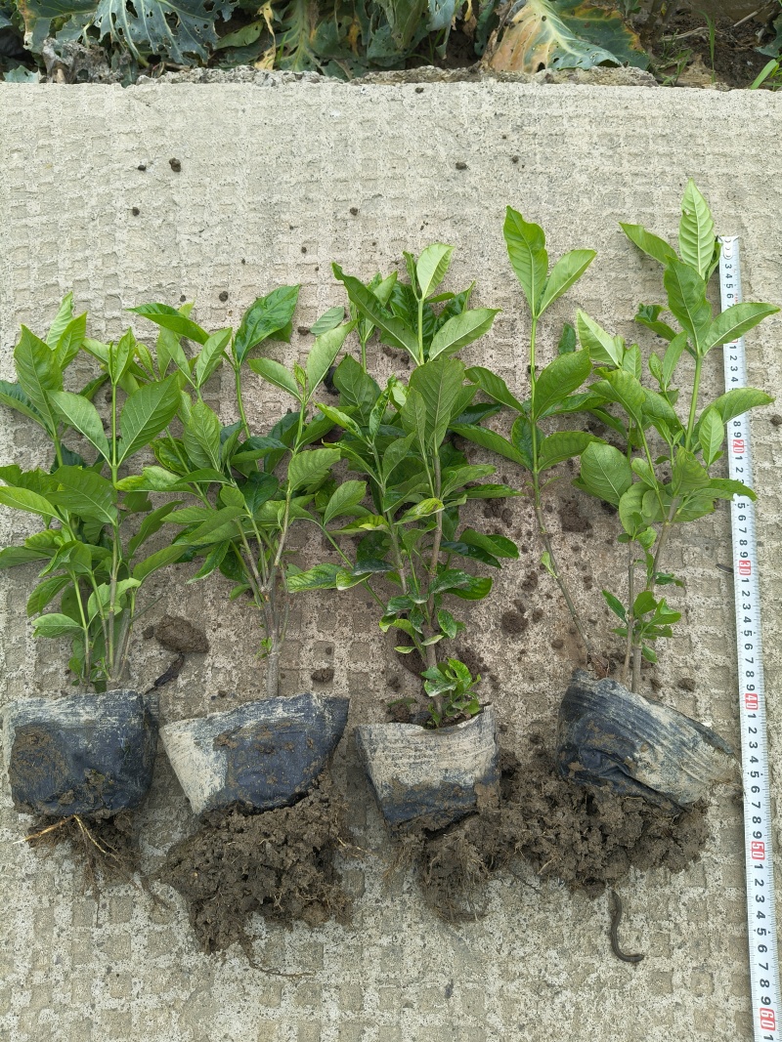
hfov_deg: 53.1
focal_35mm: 26
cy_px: 521
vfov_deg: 67.3
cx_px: 391
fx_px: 783
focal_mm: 4.84
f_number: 1.8
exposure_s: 1/468
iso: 80
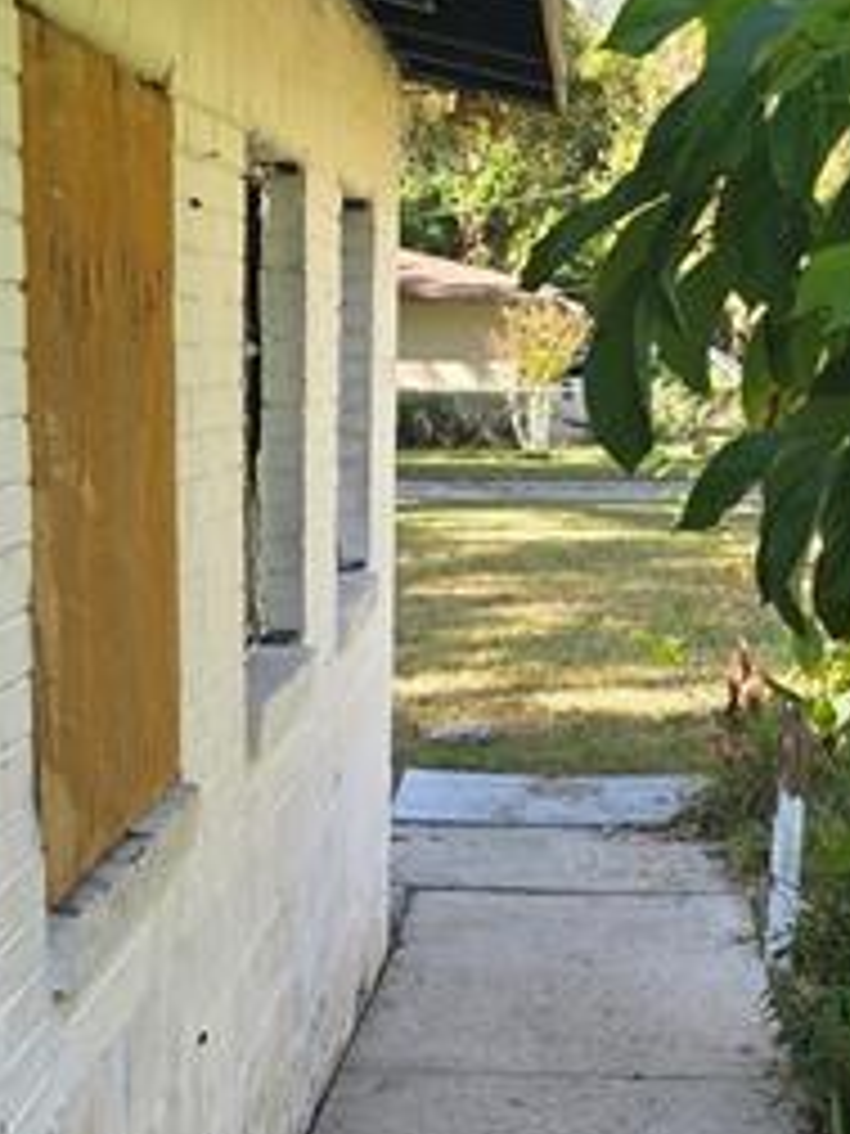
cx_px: 346
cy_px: 990
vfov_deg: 26.9
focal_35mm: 70
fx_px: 2292
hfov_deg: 21.0
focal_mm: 6.3
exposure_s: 1/359
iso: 50
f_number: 1.7
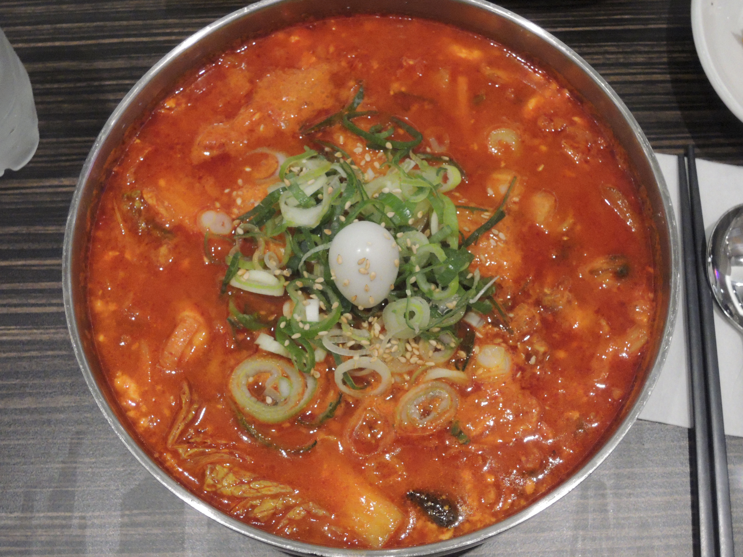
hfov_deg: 38.2
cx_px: 372
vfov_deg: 29.1
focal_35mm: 50
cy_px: 278
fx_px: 1073
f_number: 3.7
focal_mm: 9
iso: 1600
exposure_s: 1/250
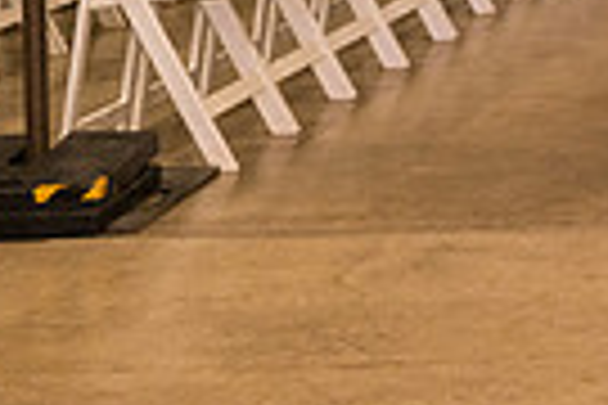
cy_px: -313
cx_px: 1202
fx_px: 2533
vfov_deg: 8.8
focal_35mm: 150
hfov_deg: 12.2
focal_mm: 35
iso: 3200
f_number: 4
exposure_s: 1/400
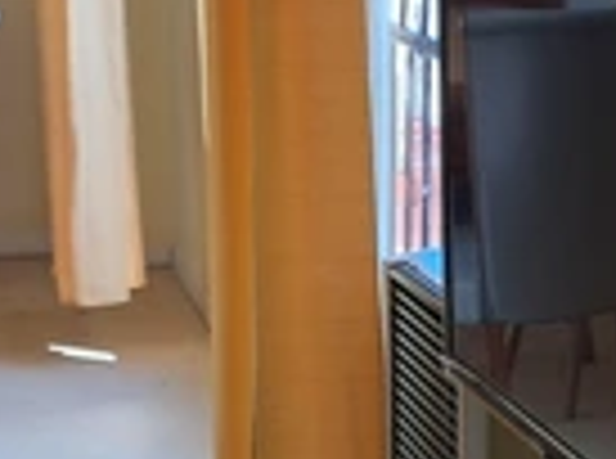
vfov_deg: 16.8
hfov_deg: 22.5
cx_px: 414
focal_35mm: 87
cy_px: 374
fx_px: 1544
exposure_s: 1/50
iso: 50
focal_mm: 4
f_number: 1.8
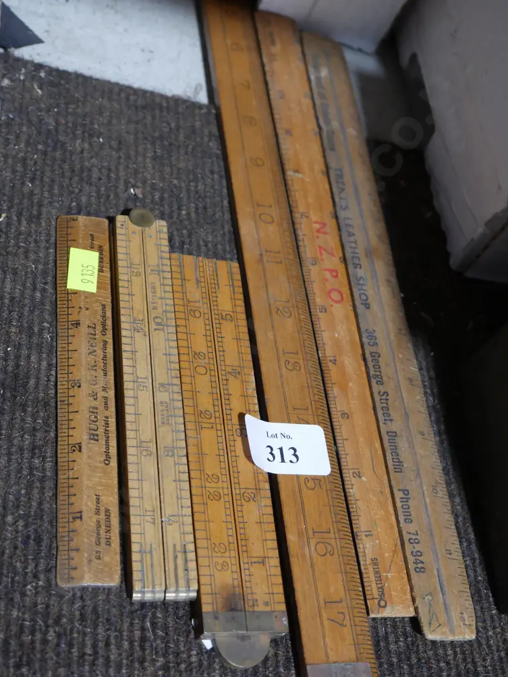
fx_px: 959
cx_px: 257
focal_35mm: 49
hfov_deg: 29.7
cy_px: 332
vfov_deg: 38.9
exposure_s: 1/60
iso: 800
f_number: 5.2
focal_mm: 24
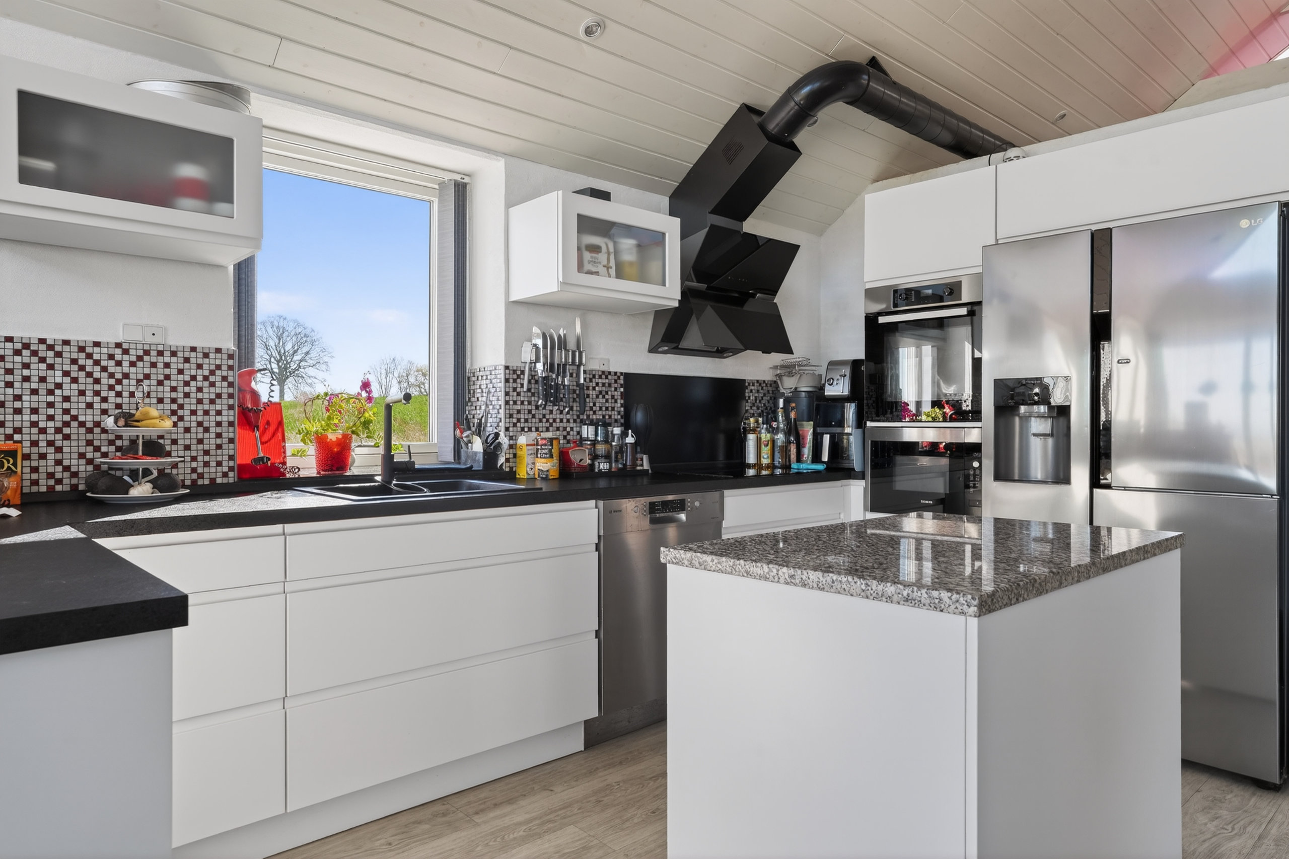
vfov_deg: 55.1
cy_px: 430
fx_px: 823
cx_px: 644
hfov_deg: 76.1
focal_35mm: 23
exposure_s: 1/15
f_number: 8
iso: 400
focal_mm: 23
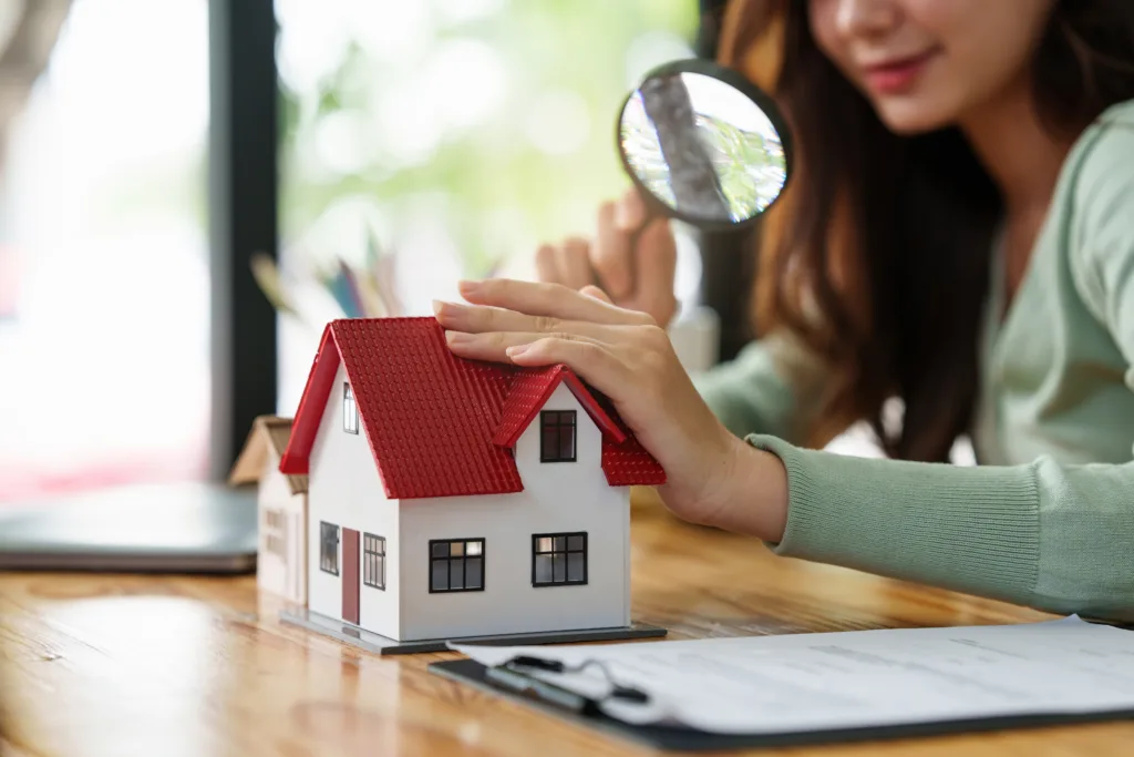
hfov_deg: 23.9
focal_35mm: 85
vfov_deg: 16.1
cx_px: 567
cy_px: 378
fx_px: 2678
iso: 320
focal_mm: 85
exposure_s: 1/250
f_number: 2.8
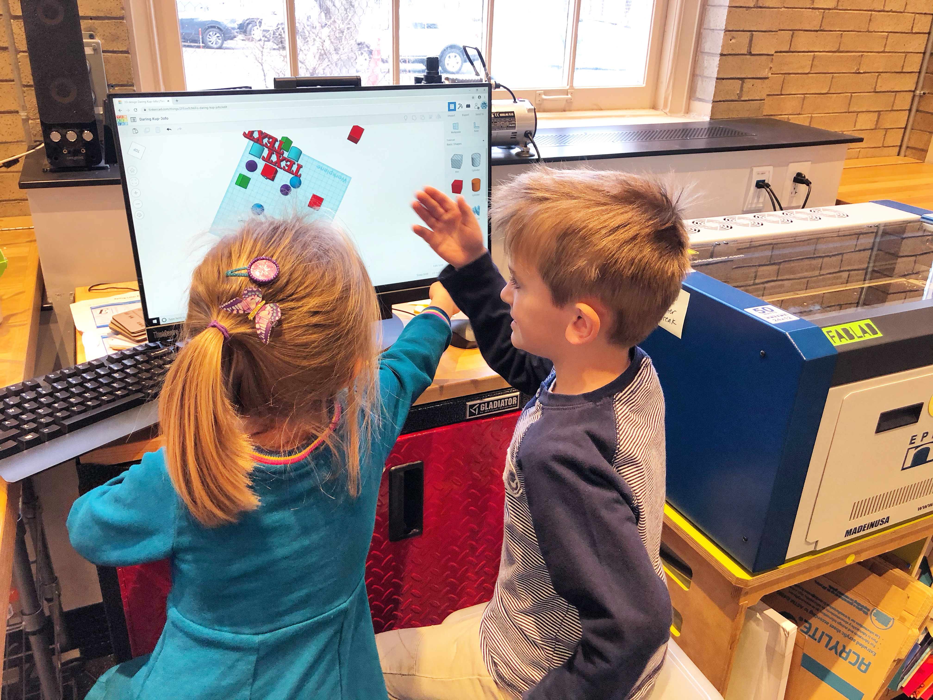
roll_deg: -2.6
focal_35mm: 28
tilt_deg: -23.5
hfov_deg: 63.4
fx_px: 755
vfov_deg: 49.7
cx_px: 466
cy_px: 350
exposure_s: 1/120
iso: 125
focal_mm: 3.99
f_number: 1.8
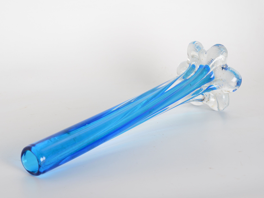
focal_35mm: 82
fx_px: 625
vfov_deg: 18.0
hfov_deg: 23.8
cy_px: 98
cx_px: 126
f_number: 14
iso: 100
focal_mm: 50
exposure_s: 1/125
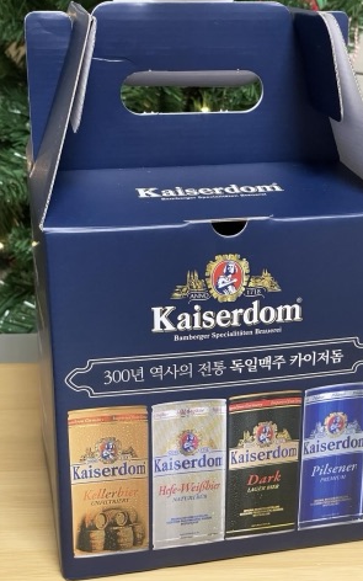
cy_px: 292
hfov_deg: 23.1
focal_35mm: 56
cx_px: 219
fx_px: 886
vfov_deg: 36.3
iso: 500
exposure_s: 1/51
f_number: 2
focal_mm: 6
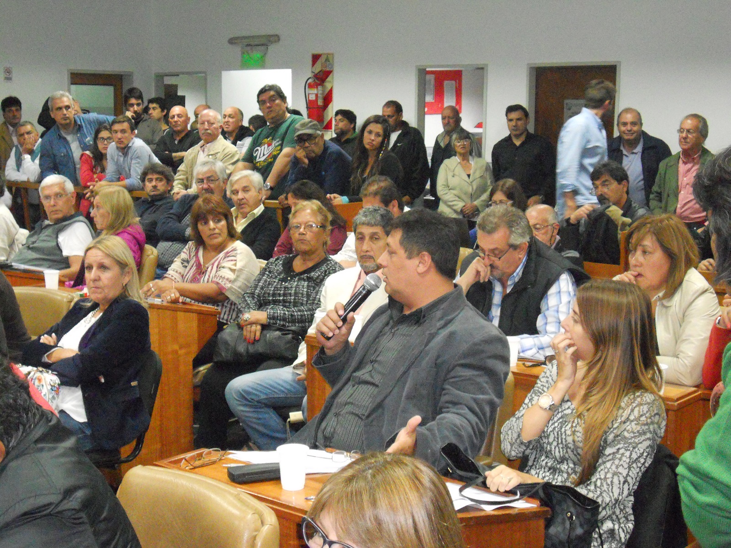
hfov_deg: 35.5
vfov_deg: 27.0
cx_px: 366
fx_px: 1140
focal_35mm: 54
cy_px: 274
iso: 1000
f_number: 4.8
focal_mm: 9.8
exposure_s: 1/30
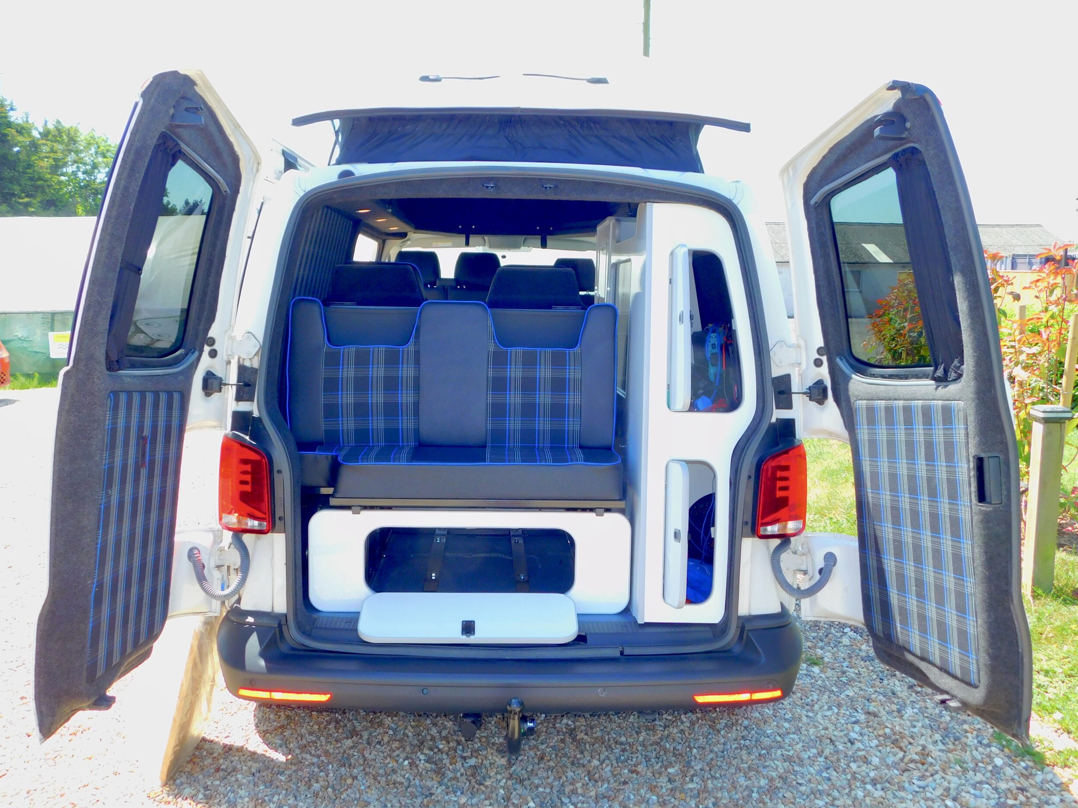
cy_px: 405
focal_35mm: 31
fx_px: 965
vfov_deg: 45.4
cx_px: 527
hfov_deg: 58.3
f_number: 3.2
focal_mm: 5.3
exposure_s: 1/250
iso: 125
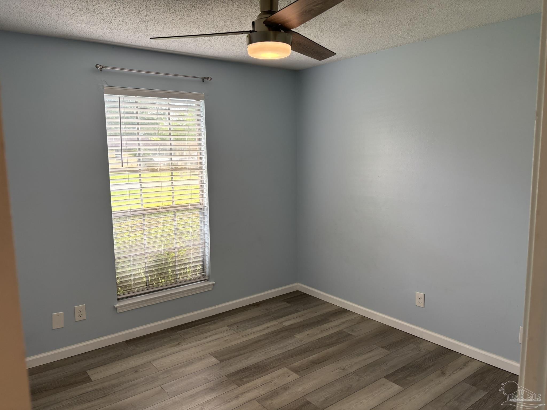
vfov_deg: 53.1
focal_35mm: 26
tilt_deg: -7.8
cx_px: 274
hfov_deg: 67.3
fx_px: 411
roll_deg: +0.6
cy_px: 205
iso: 64
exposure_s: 1/121
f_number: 1.6
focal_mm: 5.96
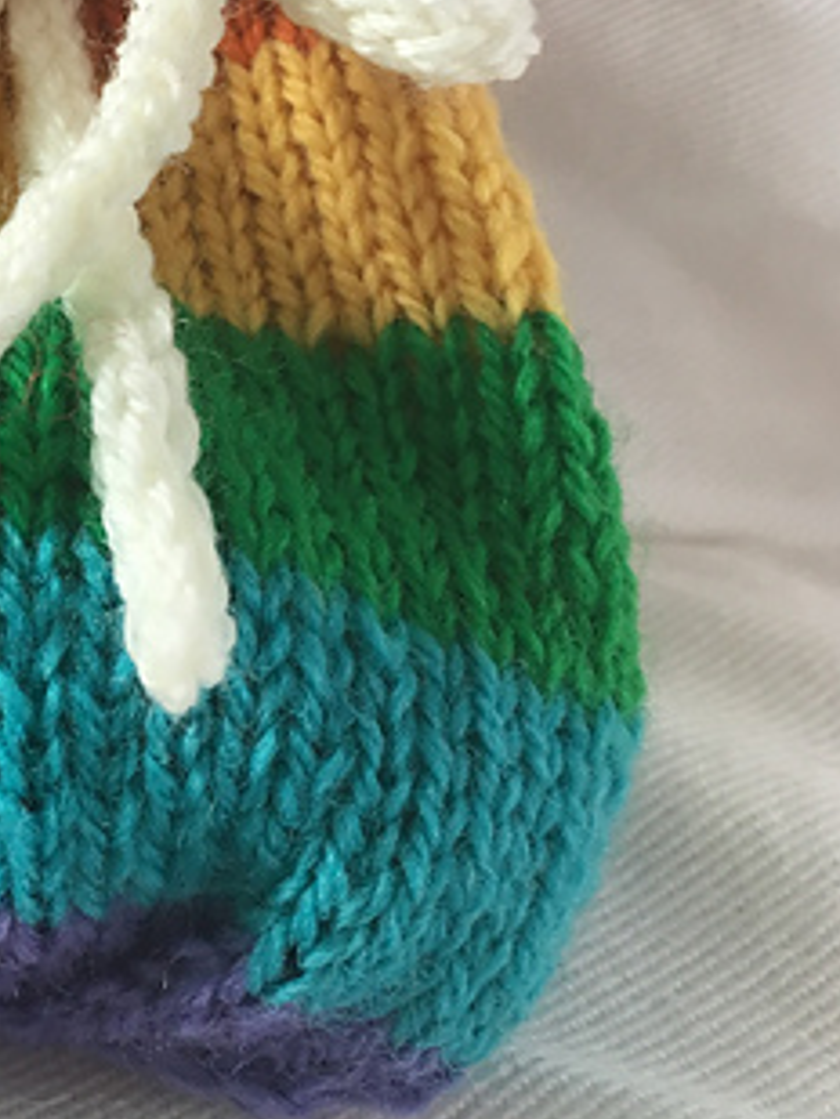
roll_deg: -3.6
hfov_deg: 23.5
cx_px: 11
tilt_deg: -29.1
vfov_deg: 31.5
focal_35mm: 60
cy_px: 261
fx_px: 1940
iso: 32
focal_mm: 4.15
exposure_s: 1/30
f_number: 2.2
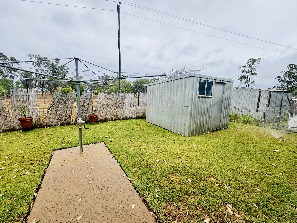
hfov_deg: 102.1
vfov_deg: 85.7
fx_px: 120
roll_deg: +0.3
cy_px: 112
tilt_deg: -7.1
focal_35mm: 14
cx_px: 148
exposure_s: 1/299
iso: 40
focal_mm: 2.22
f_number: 2.2
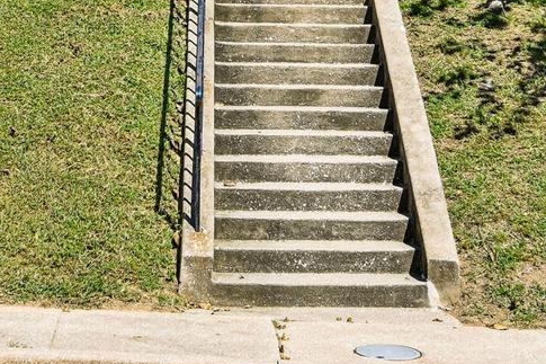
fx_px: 1577
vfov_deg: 12.7
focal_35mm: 104
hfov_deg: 19.6
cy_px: -127
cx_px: 231
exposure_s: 1/200
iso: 400
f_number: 8
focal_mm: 35
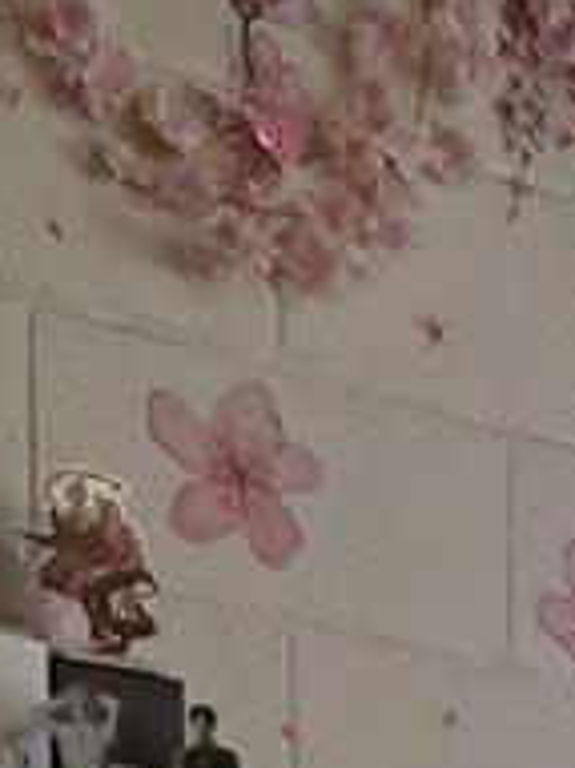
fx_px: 3348
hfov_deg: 8.6
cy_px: 1697
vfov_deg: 11.4
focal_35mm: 151
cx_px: 1576
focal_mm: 5.23
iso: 200
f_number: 1.8
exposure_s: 1/60
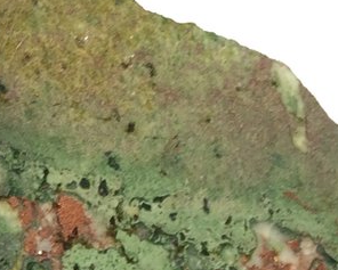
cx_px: -159
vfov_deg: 9.6
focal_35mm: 153
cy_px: 497
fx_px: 1531
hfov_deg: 12.1
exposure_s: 1/40
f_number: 2.2
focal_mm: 4.15
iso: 40
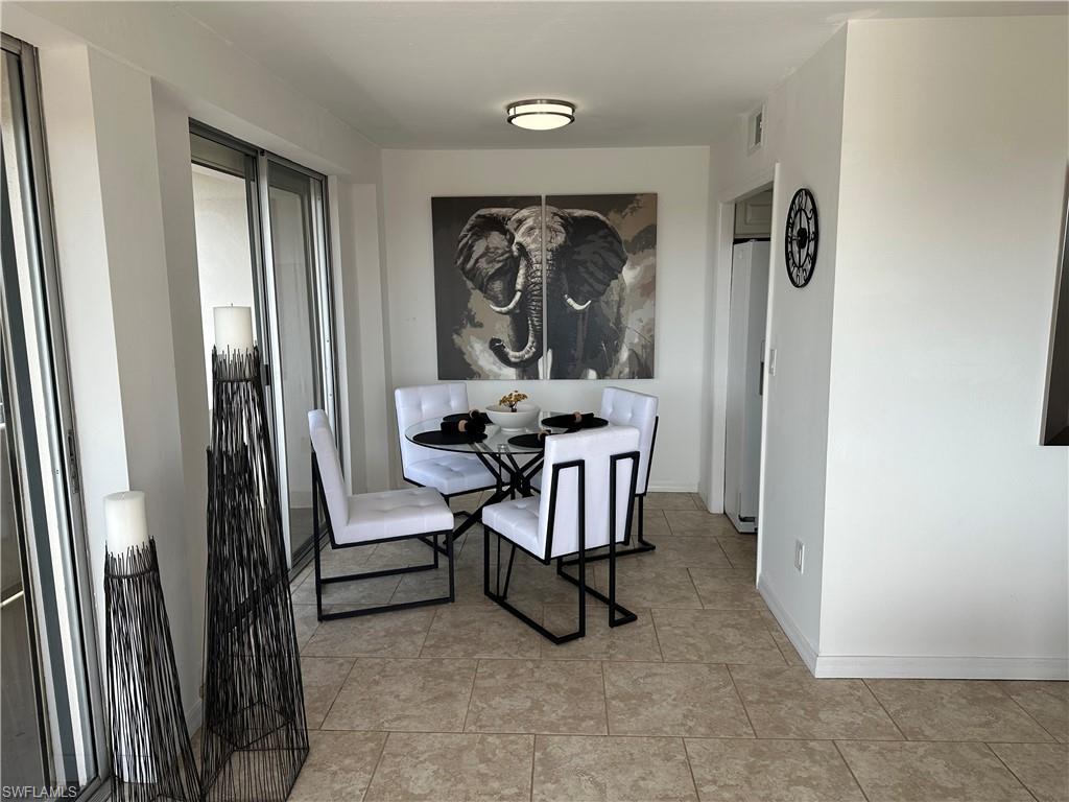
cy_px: 401
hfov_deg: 71.6
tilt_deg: -8.2
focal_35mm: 24
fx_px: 741
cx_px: 534
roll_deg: -0.1
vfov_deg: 56.8
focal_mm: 6.86
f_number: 1.78
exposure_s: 1/910
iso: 80
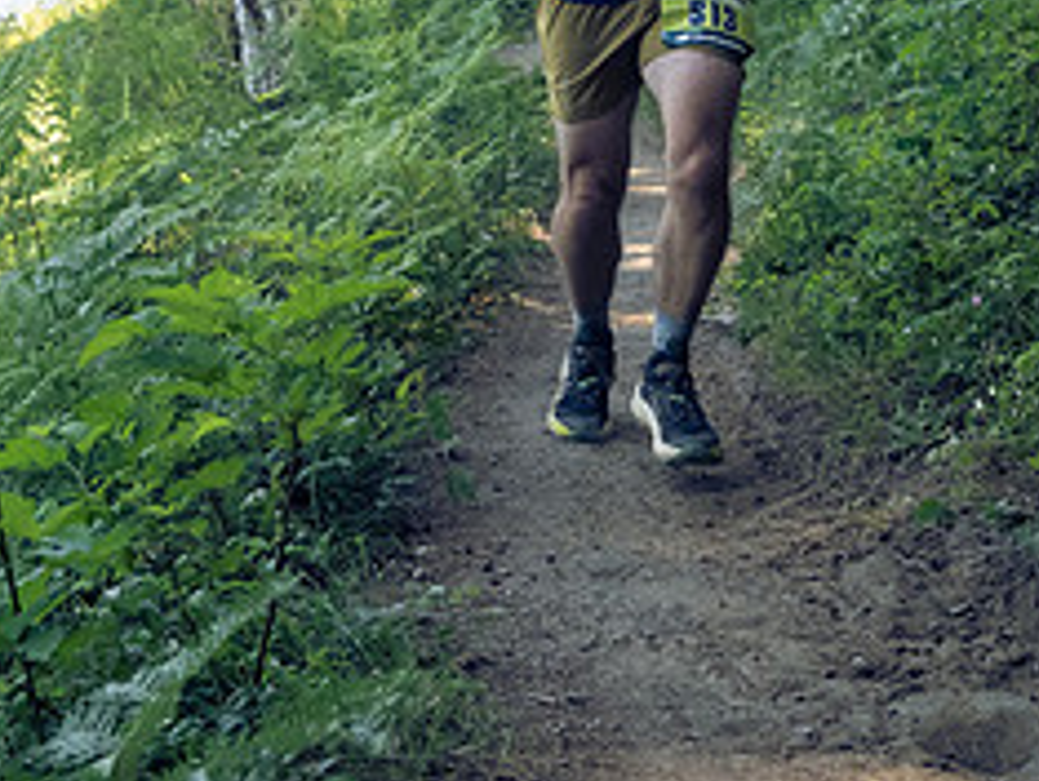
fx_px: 2824
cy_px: -122
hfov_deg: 20.4
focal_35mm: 94
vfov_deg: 15.3
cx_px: 80
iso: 1600
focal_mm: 19
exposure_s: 1/1000
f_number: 3.2
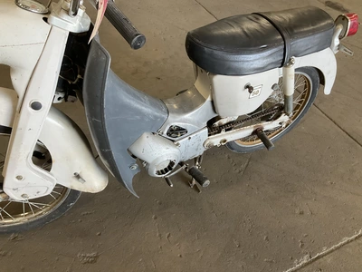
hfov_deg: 61.7
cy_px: 136
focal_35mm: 29
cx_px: 181
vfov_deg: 48.2
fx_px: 303
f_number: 1.8
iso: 64
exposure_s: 1/60
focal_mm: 3
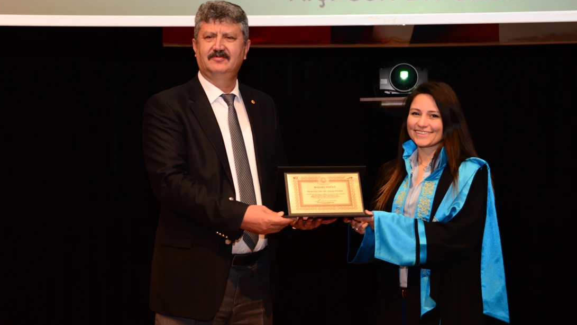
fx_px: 1086
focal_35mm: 71
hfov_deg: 29.7
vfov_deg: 17.0
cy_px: 138
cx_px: 345
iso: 1600
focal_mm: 56
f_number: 4.5
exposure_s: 1/200
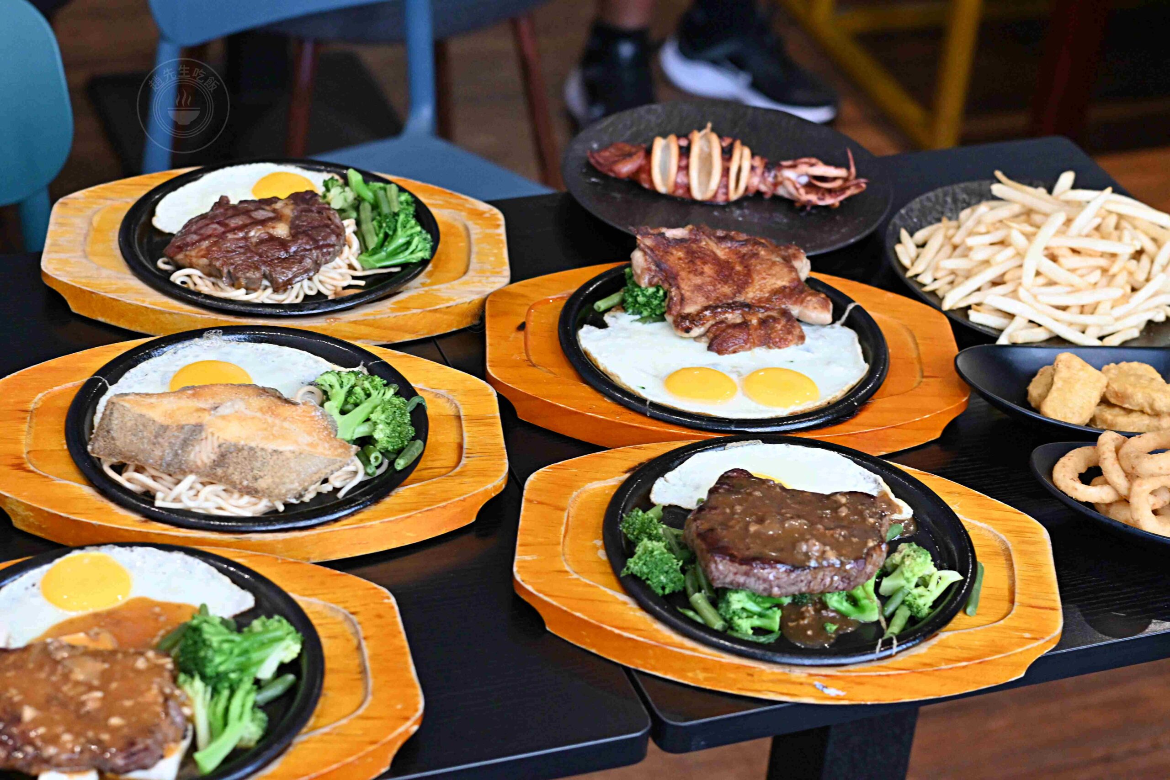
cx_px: 585
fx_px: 2437
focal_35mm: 75
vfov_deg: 18.2
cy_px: 390
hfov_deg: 27.0
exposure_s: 1/200
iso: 2200
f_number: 3.2
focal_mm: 50
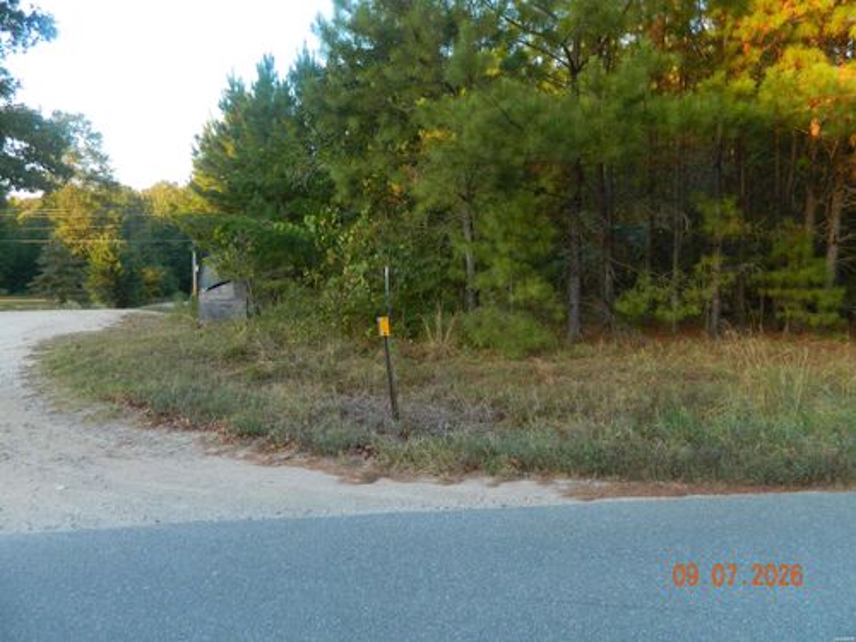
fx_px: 618
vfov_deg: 54.9
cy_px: 321
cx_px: 428
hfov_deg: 69.4
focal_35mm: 25
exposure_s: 1/60
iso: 80
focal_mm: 4.5
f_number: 3.1
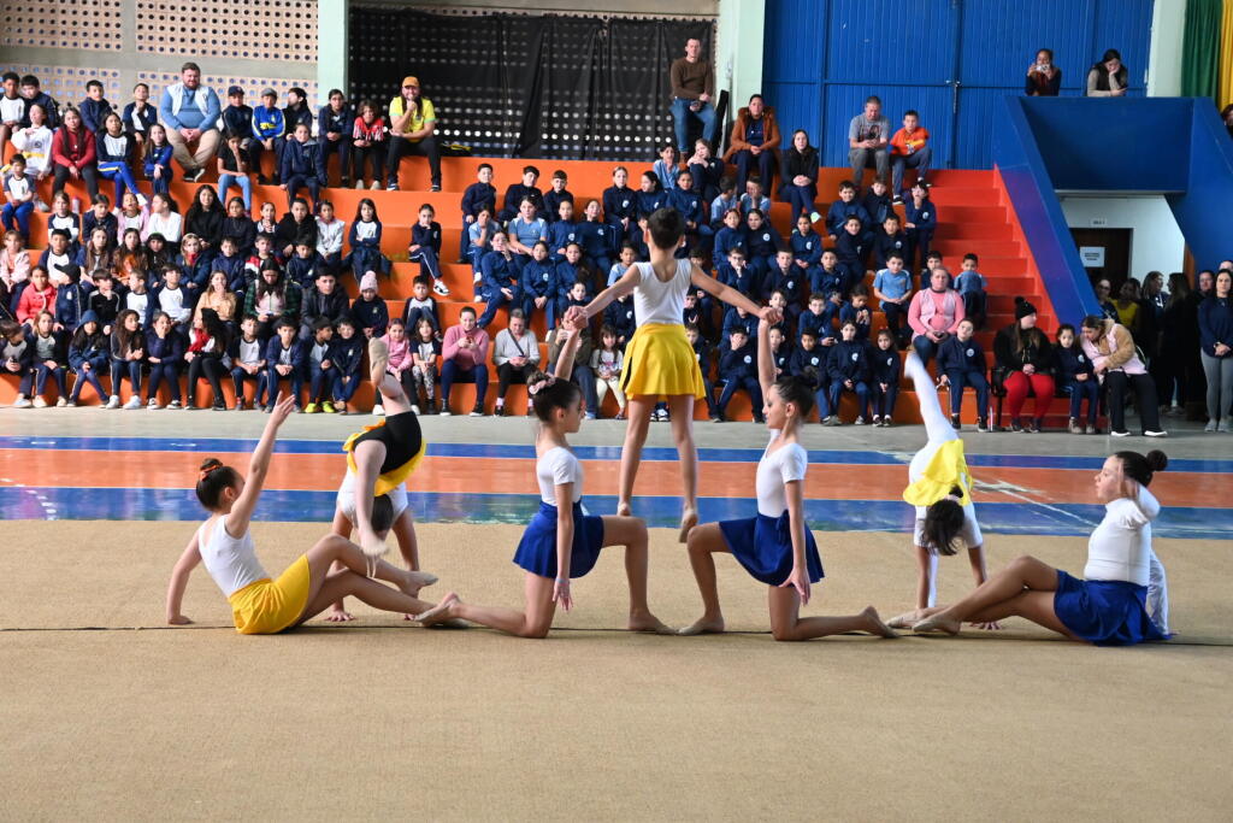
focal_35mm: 72
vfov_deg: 18.9
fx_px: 2466
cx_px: 616
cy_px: 412
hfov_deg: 28.1
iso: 2200
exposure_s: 1/125
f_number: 4.5
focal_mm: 48
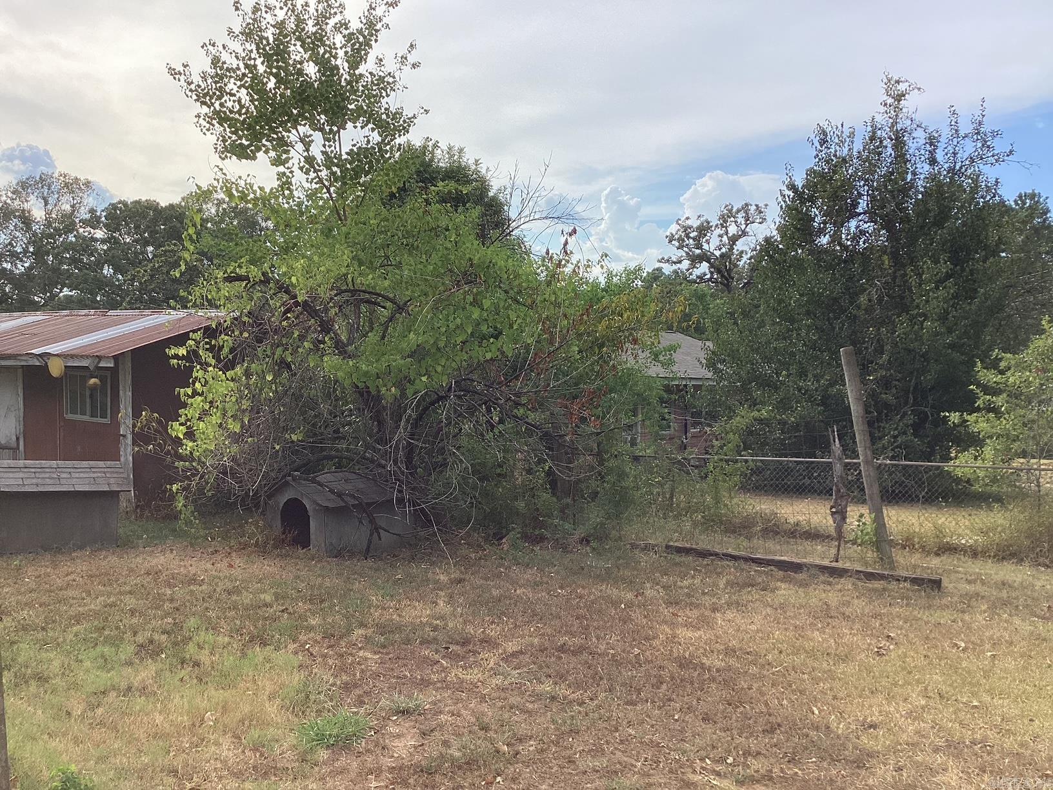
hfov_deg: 58.4
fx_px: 943
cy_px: 395
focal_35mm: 31
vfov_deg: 45.4
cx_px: 526
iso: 25
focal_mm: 3.3
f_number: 2.4
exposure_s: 1/895
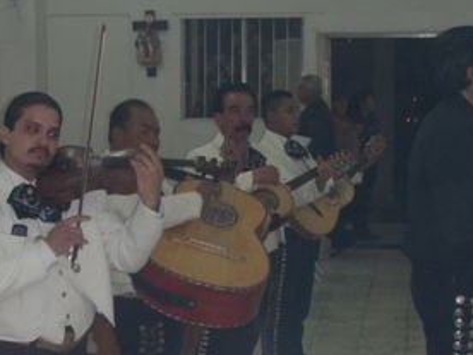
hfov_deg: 22.2
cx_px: 219
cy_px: 177
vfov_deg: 16.8
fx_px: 1202
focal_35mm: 88
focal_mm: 6.7
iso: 125
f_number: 3.5
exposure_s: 1/30
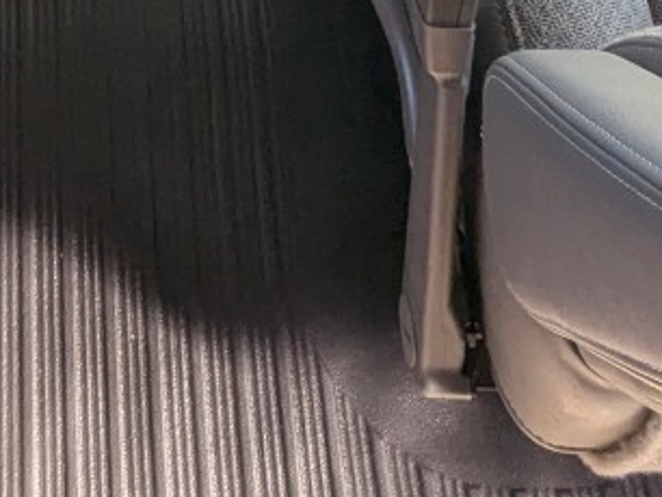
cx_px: -21
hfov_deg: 25.2
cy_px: -462
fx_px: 1397
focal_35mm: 73
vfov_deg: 16.2
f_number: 2.2
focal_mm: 2.35
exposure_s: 1/206
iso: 47
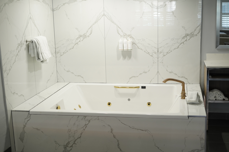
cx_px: 114
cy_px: 76
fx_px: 318
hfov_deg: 39.6
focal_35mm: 50
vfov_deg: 27.0
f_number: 2.8
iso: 1000
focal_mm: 50
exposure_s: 1/125
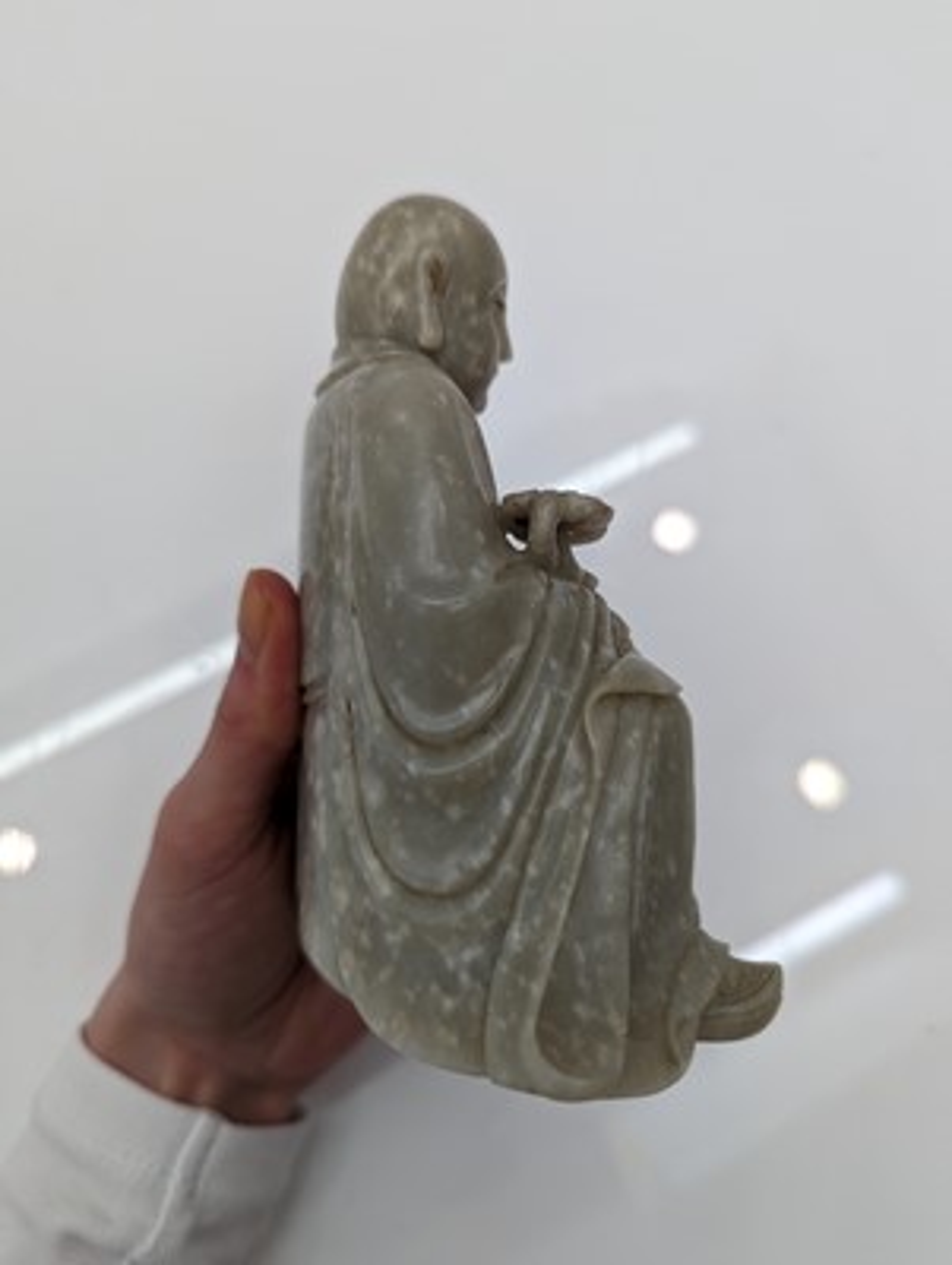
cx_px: 476
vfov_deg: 71.5
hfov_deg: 56.9
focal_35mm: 24
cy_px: 632
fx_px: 878
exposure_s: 1/142
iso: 67
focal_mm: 6.81
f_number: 1.85
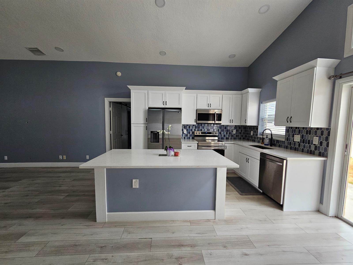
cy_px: 132
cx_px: 176
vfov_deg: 89.9
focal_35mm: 13
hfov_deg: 106.2
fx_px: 133
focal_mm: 2.2
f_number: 2.2
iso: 160
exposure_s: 1/100
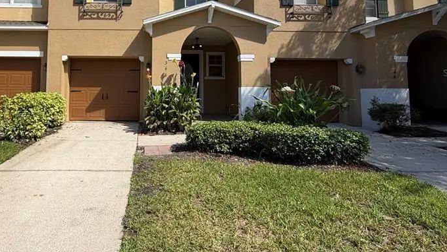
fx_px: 273
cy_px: 73
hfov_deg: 76.0
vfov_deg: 48.2
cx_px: 146
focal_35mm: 23
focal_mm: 2.22
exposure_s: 1/564
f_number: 2.2
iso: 40
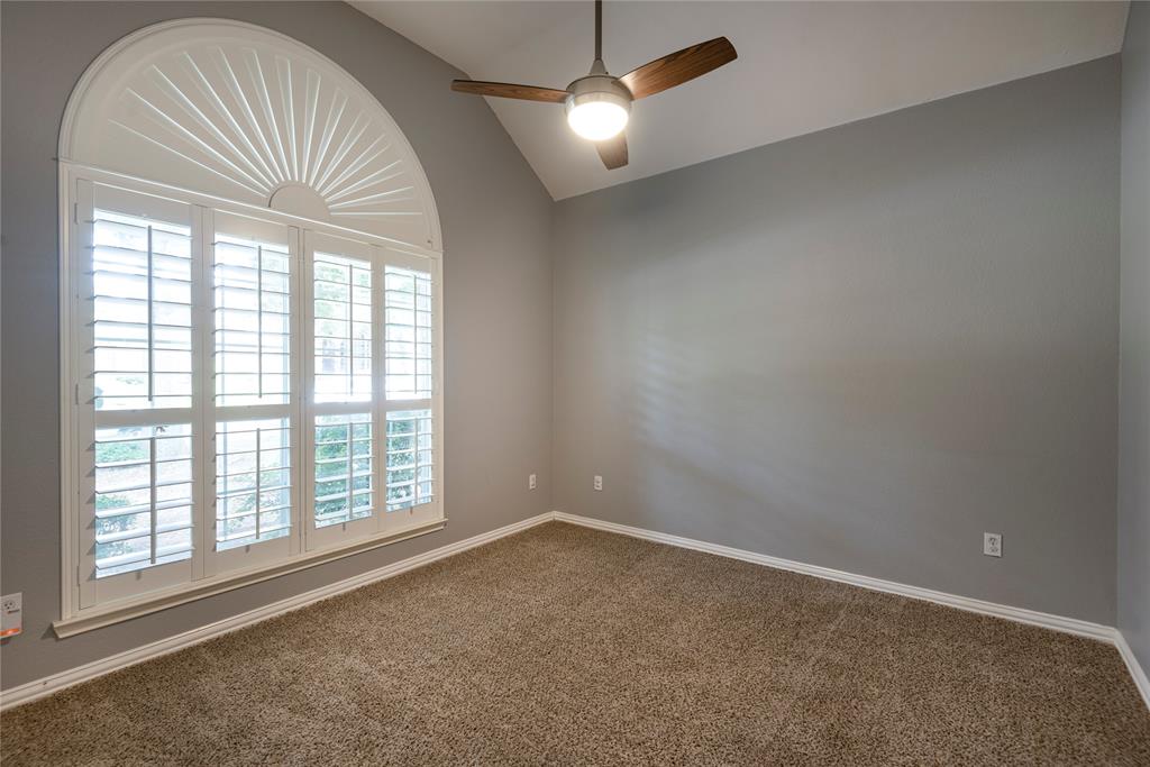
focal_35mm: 16
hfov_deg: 96.7
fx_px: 511
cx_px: 575
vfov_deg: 73.8
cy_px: 384
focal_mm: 16
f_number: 7.1
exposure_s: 1/1.67
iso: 100
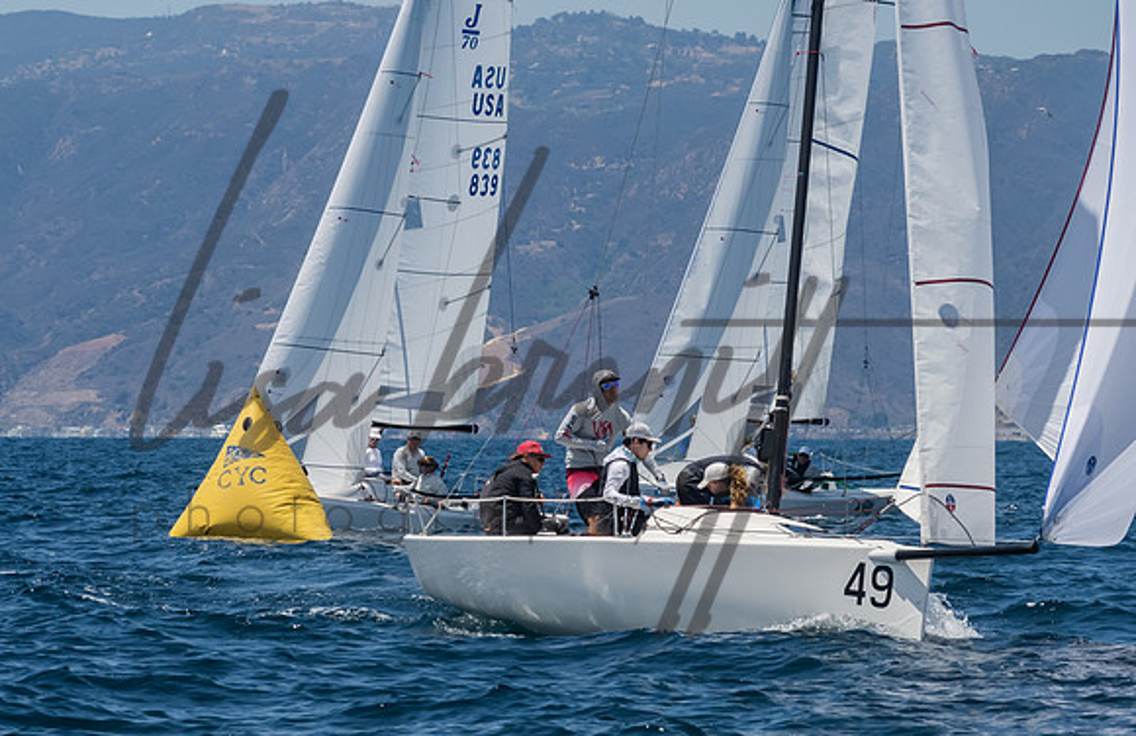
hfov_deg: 7.3
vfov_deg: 4.7
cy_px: 406
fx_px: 8883
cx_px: 510
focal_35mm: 284
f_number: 14
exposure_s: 1/1000
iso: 640
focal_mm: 170
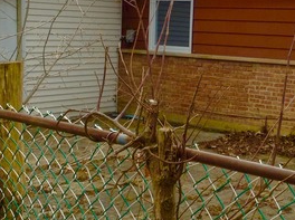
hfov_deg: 24.1
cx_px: 229
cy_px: 74
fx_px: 681
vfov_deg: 18.3
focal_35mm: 80
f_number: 2.4
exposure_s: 1/316
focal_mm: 3.3
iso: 25
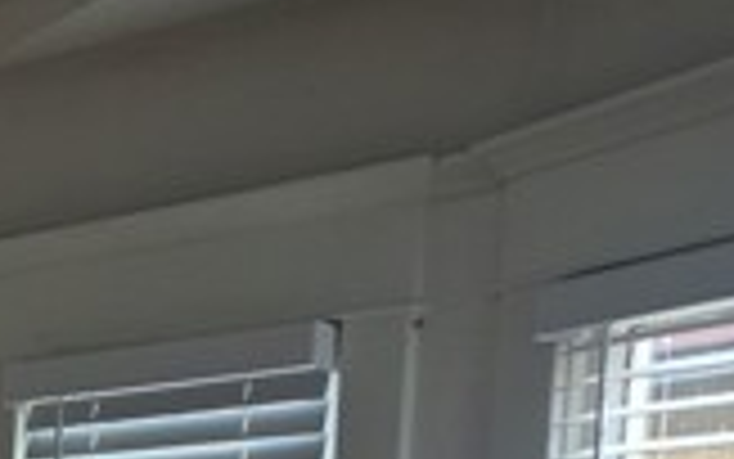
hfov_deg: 20.4
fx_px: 1921
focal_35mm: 96
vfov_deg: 12.2
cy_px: 891
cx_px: -117
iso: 50
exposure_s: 1/180
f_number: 1.8
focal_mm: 5.4
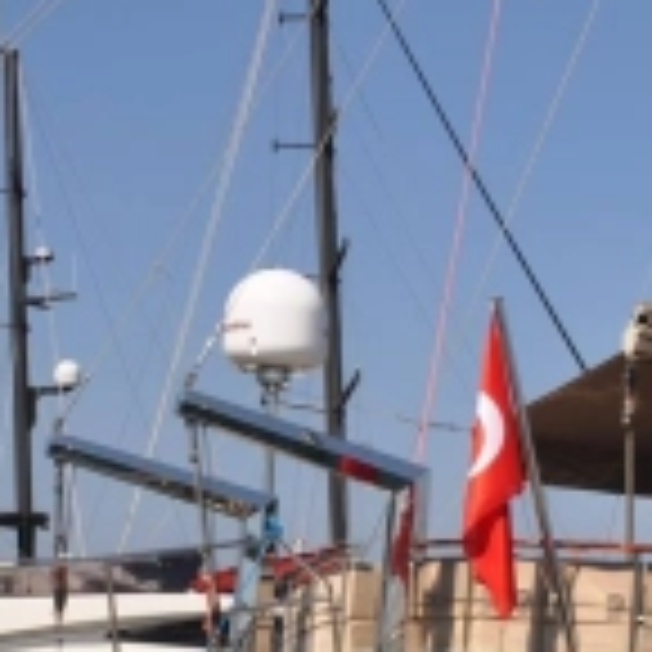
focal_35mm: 102
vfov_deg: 17.1
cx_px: 1061
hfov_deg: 15.4
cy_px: 423
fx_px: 2165
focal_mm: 21
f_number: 10
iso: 200
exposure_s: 1/400
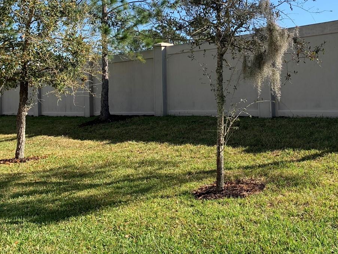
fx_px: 449
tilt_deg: +2.4
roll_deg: +1.5
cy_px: 70
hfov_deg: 40.1
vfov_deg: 31.1
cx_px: 252
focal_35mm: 46
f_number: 1.8
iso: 25
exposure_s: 1/1163
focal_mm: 4.25
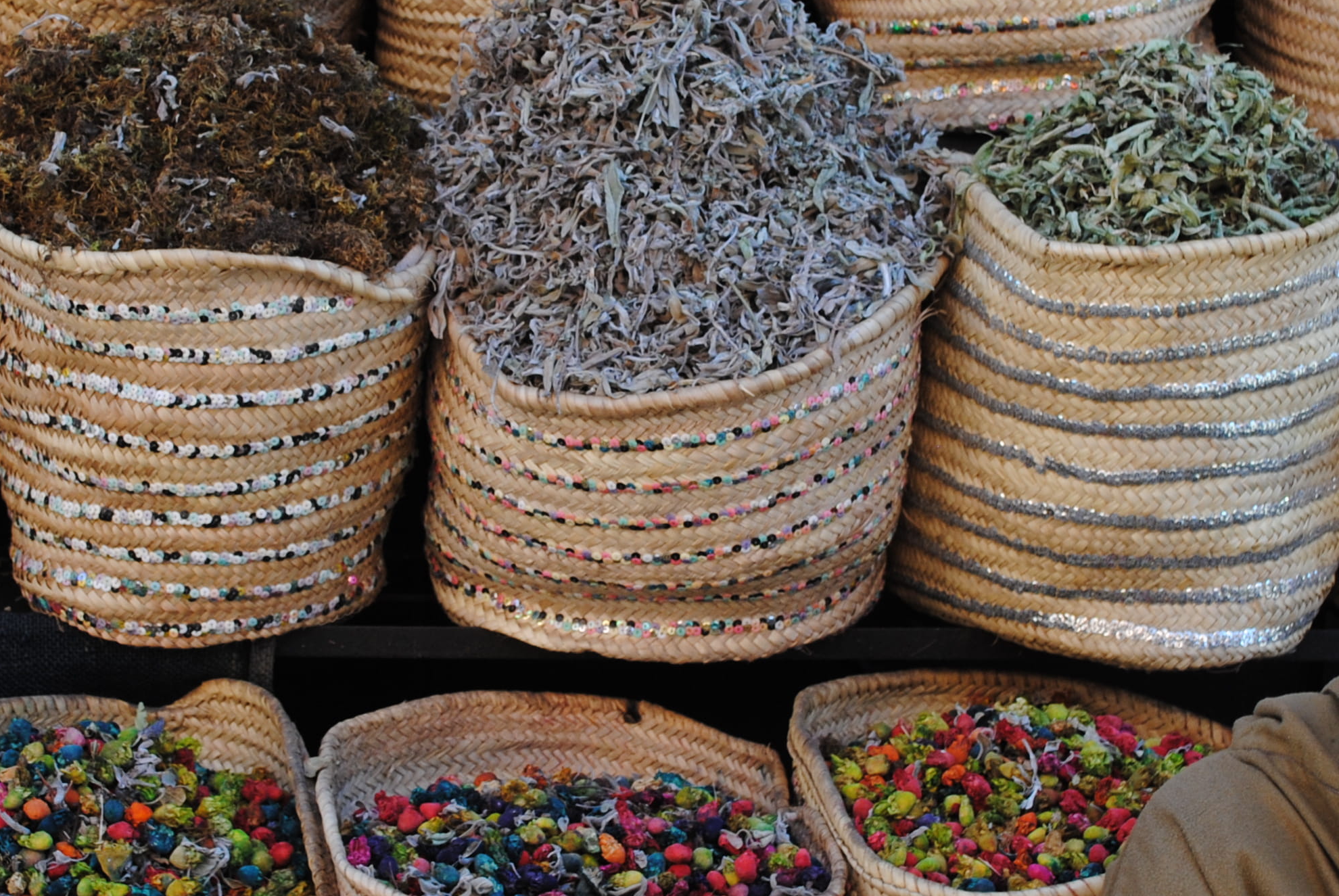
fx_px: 3277
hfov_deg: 23.1
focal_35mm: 88
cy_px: 360
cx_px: 571
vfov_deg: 15.6
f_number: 5
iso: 200
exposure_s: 1/100
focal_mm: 30
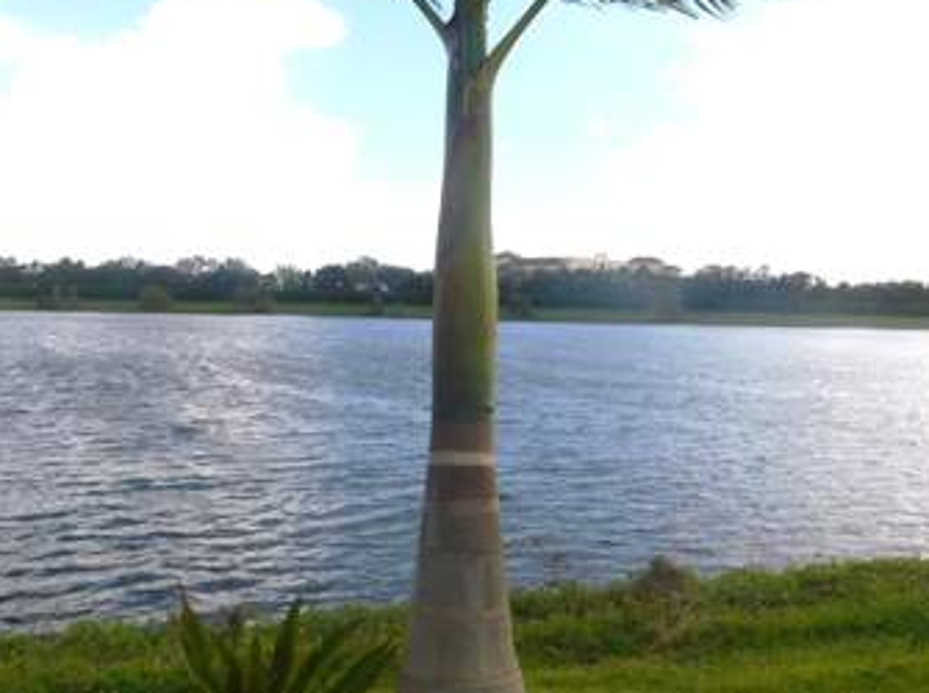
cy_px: 323
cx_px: 521
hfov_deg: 55.3
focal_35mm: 33
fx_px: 884
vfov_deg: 42.8
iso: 125
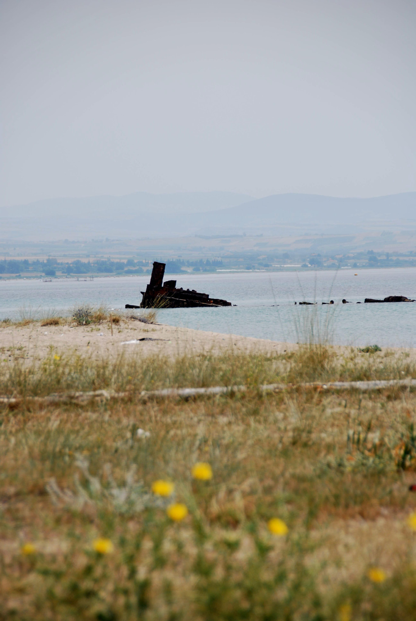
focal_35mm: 195
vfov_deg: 10.5
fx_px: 3370
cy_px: 310
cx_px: 208
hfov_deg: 7.1
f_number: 6.3
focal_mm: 130
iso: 100
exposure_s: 1/640
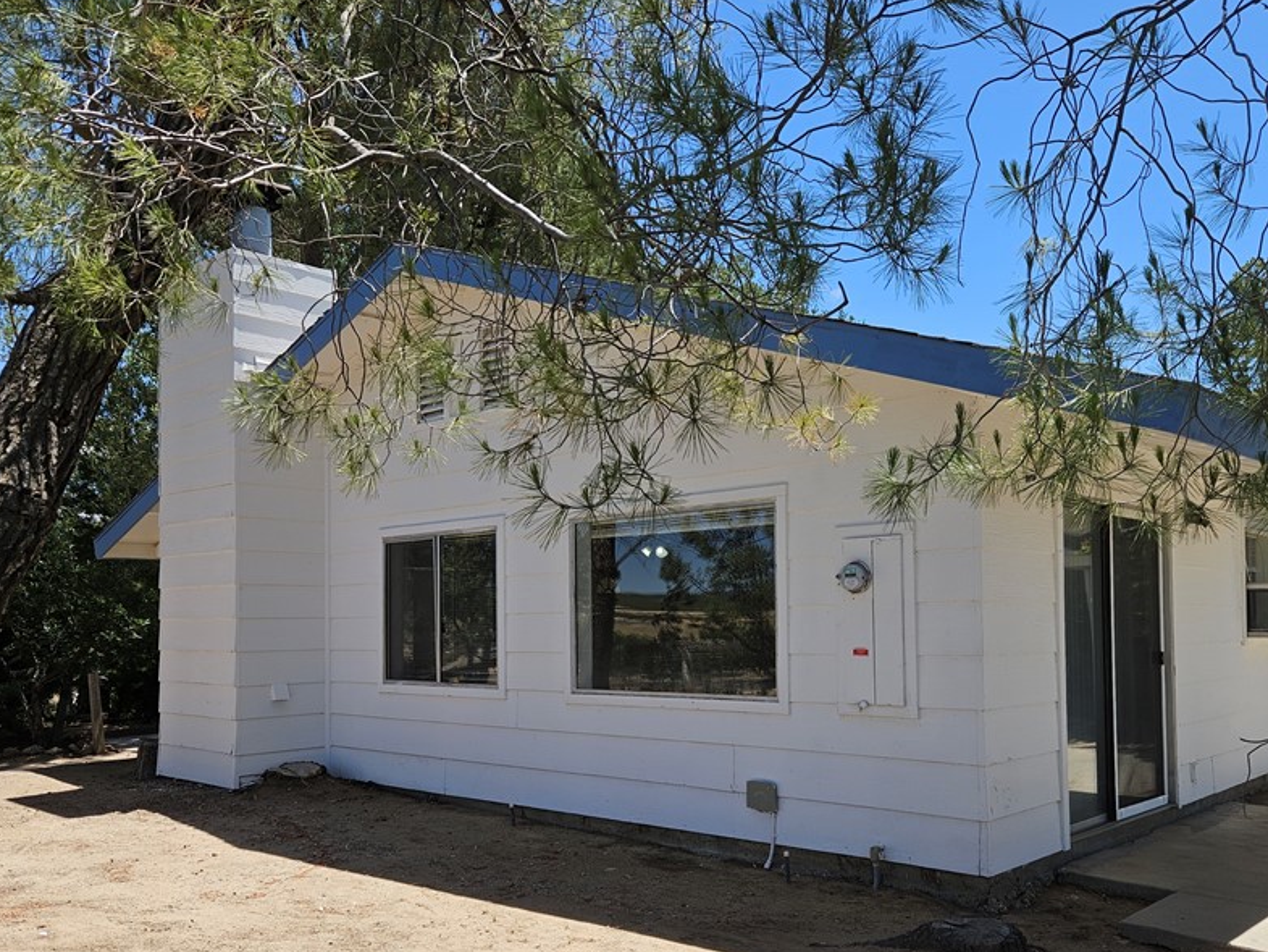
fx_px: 1099
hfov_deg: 59.9
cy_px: 572
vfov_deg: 46.5
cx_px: 686
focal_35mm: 30
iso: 25
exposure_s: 1/1751
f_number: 1.8
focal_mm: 5.4
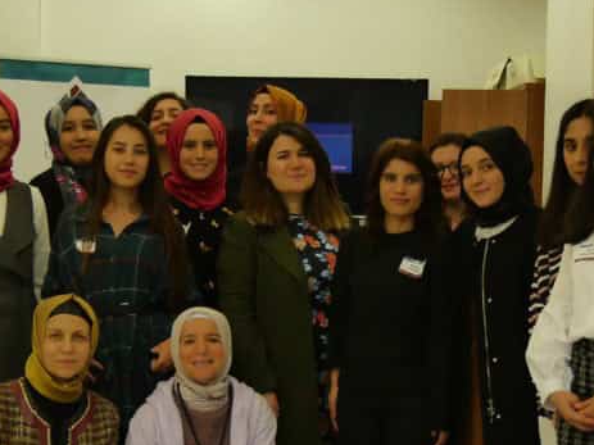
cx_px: 298
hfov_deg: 23.3
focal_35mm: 84
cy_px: 357
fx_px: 1441
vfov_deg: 17.4
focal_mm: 19
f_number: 4
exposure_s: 1/40
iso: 800
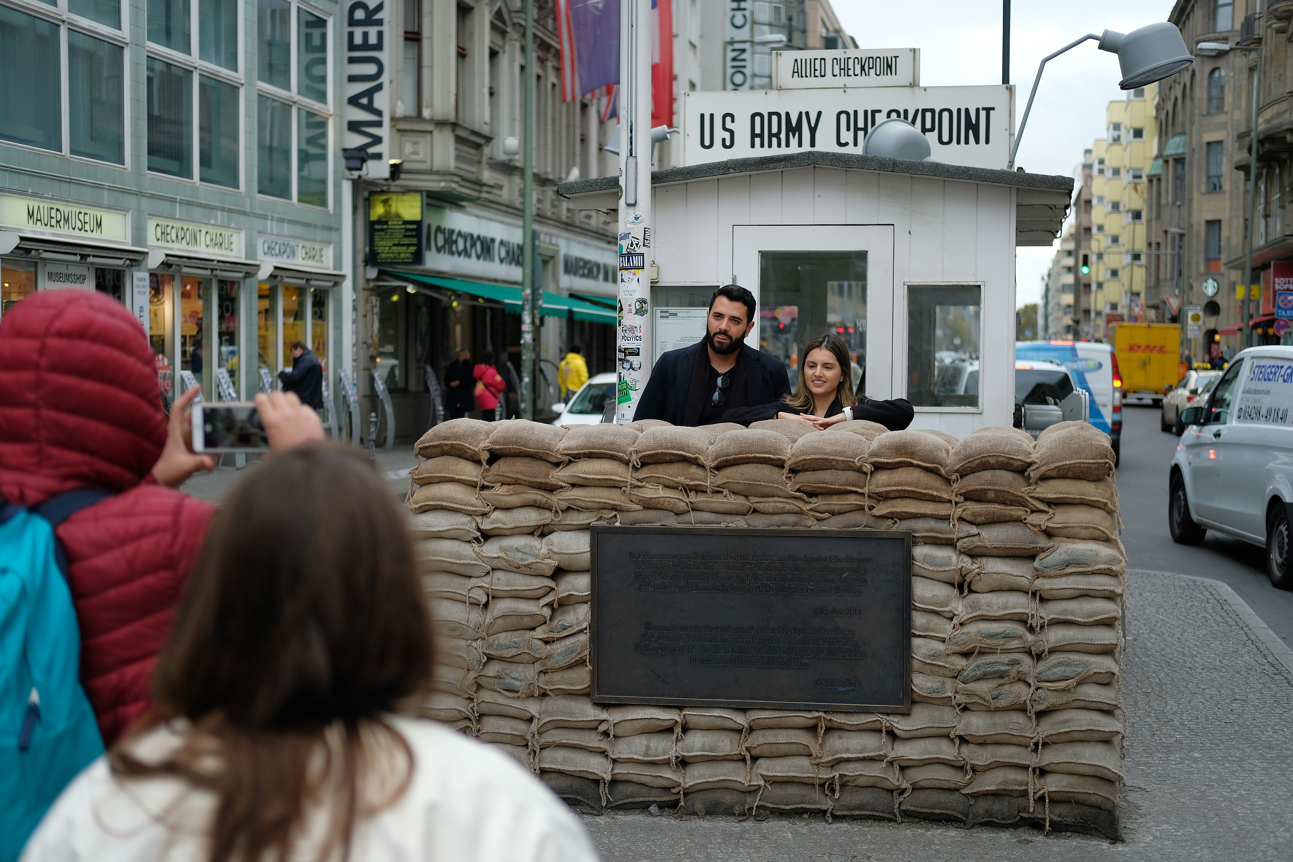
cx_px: 646
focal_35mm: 53
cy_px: 431
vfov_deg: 25.5
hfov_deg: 37.5
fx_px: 1903
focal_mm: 35
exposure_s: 1/1000
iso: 200
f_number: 2
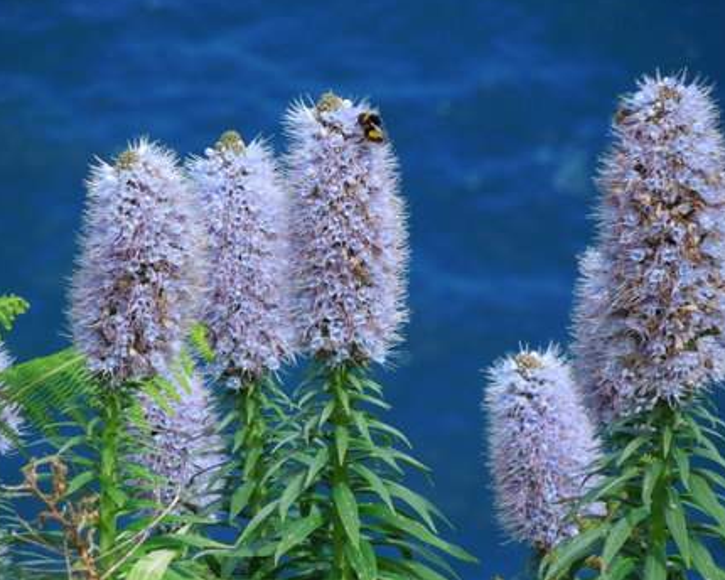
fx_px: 8175
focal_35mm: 381
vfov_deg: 4.1
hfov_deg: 5.1
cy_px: 293
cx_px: 342
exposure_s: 1/320
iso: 100
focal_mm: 63
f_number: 5.9
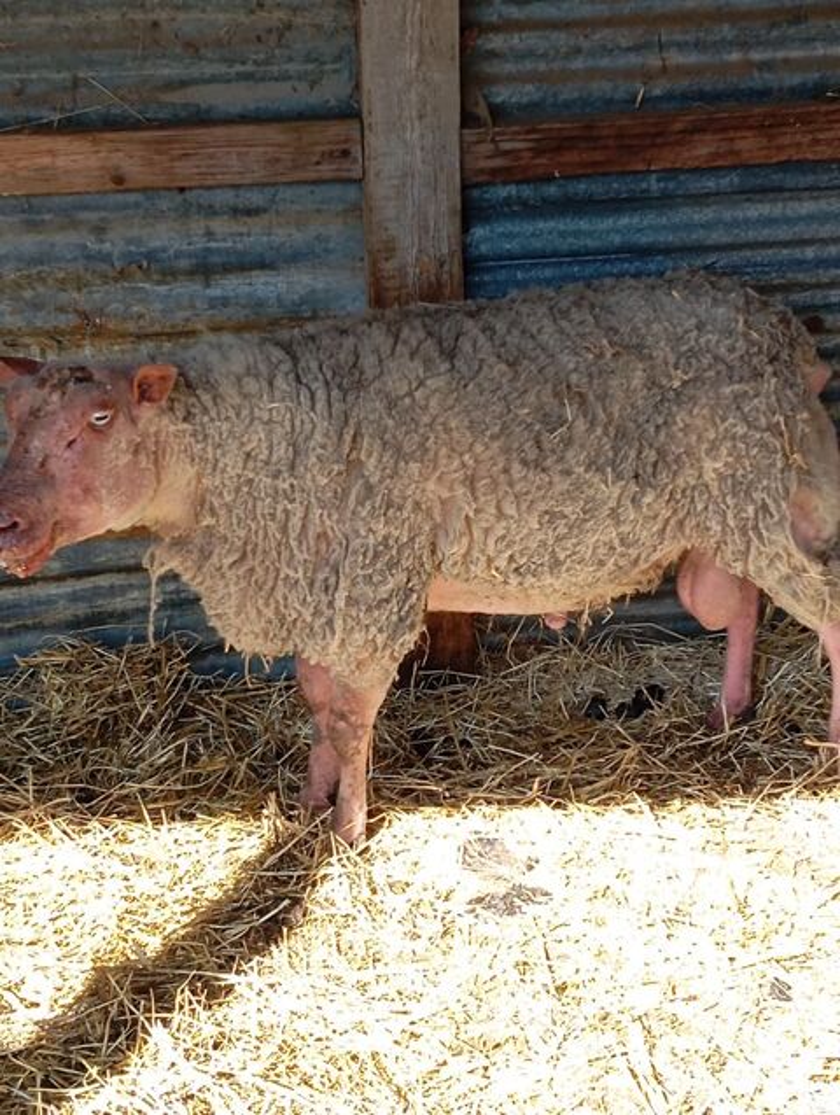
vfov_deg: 30.2
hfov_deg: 23.0
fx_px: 2065
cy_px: 558
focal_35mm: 64
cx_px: 420
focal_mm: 4.22
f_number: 1.8
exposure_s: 1/127
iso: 110
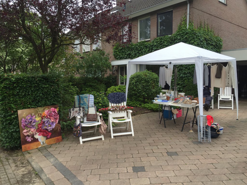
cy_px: 92
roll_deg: -0.2
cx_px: 124
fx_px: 207
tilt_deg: -2.9
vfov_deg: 48.2
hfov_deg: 61.7
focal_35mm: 29
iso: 32
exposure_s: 1/439
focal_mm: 4.15
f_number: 2.2
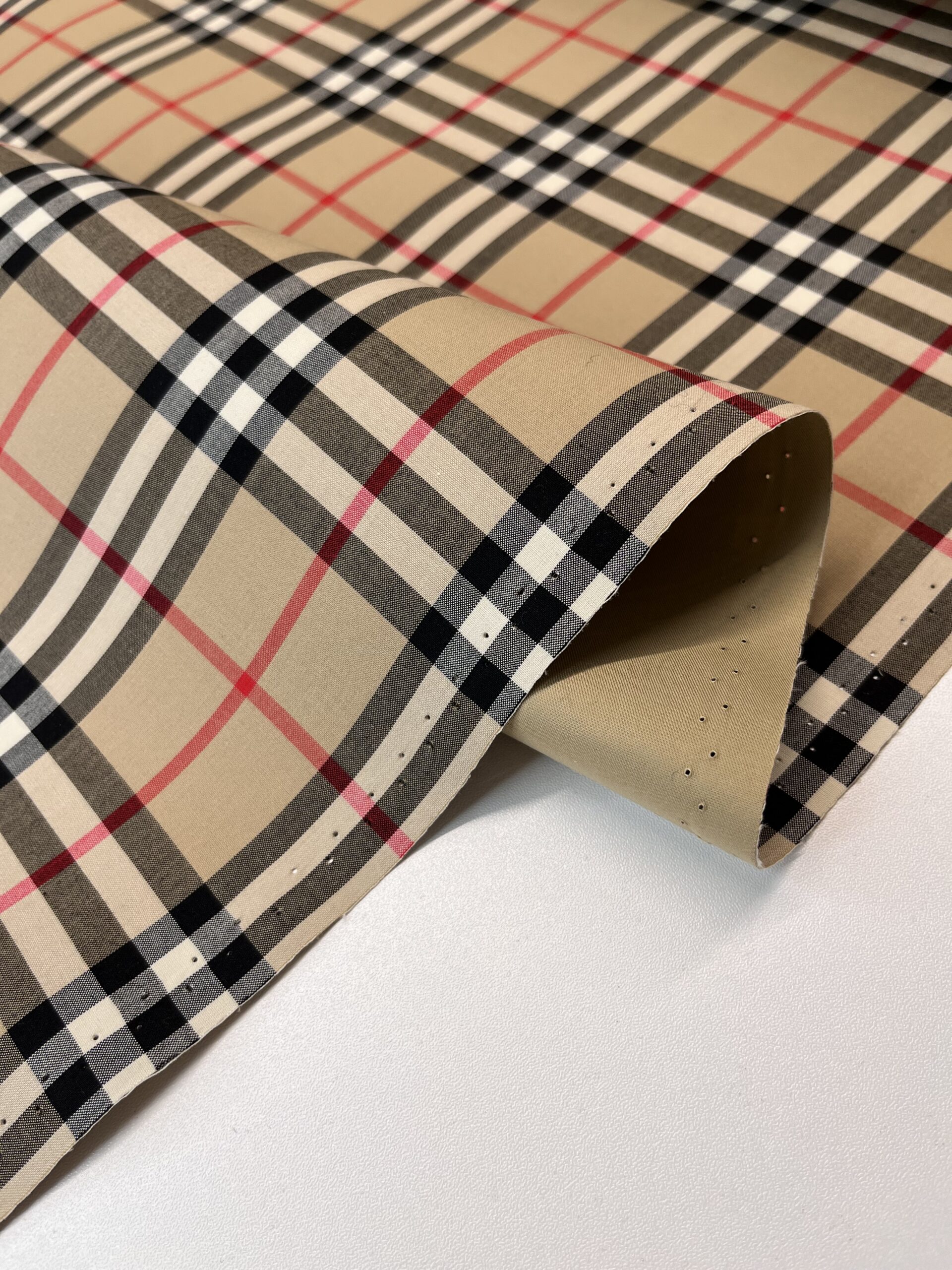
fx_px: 953
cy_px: 635
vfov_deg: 67.3
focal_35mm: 26
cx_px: 476
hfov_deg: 53.1
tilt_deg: -58.3
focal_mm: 5.1
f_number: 1.6
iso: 32
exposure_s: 1/100
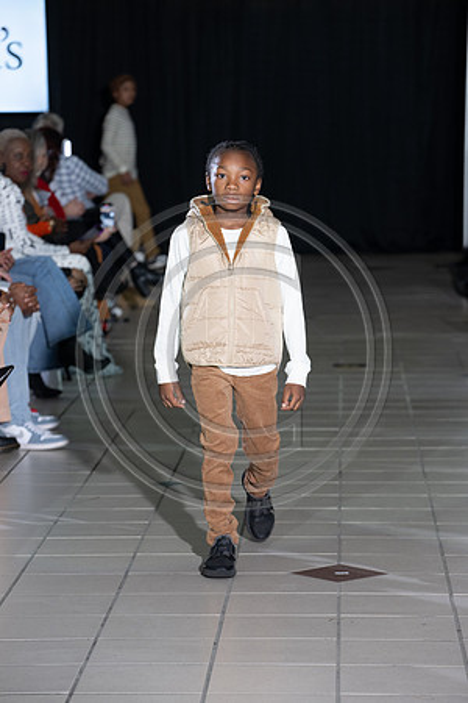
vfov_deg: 15.2
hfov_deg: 10.2
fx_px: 2632
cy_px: 352
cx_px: 234
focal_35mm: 135
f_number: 5
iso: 1250
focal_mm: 135
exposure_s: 1/160
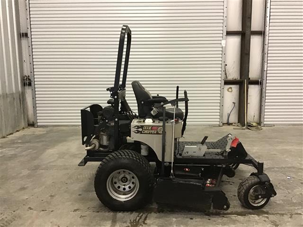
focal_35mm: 31
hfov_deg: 58.4
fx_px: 271
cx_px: 152
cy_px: 114
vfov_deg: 45.4
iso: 200
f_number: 2.4
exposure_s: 1/30
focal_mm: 3.3
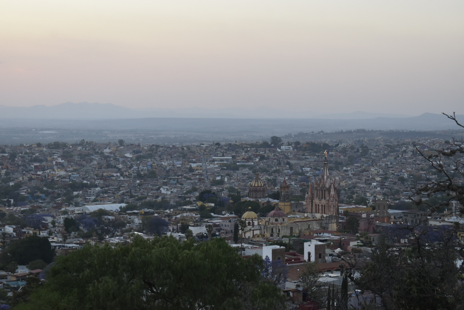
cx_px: 232
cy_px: 155
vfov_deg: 16.6
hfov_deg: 24.6
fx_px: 1063
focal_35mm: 82
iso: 800
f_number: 5.6
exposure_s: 1/200
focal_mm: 55
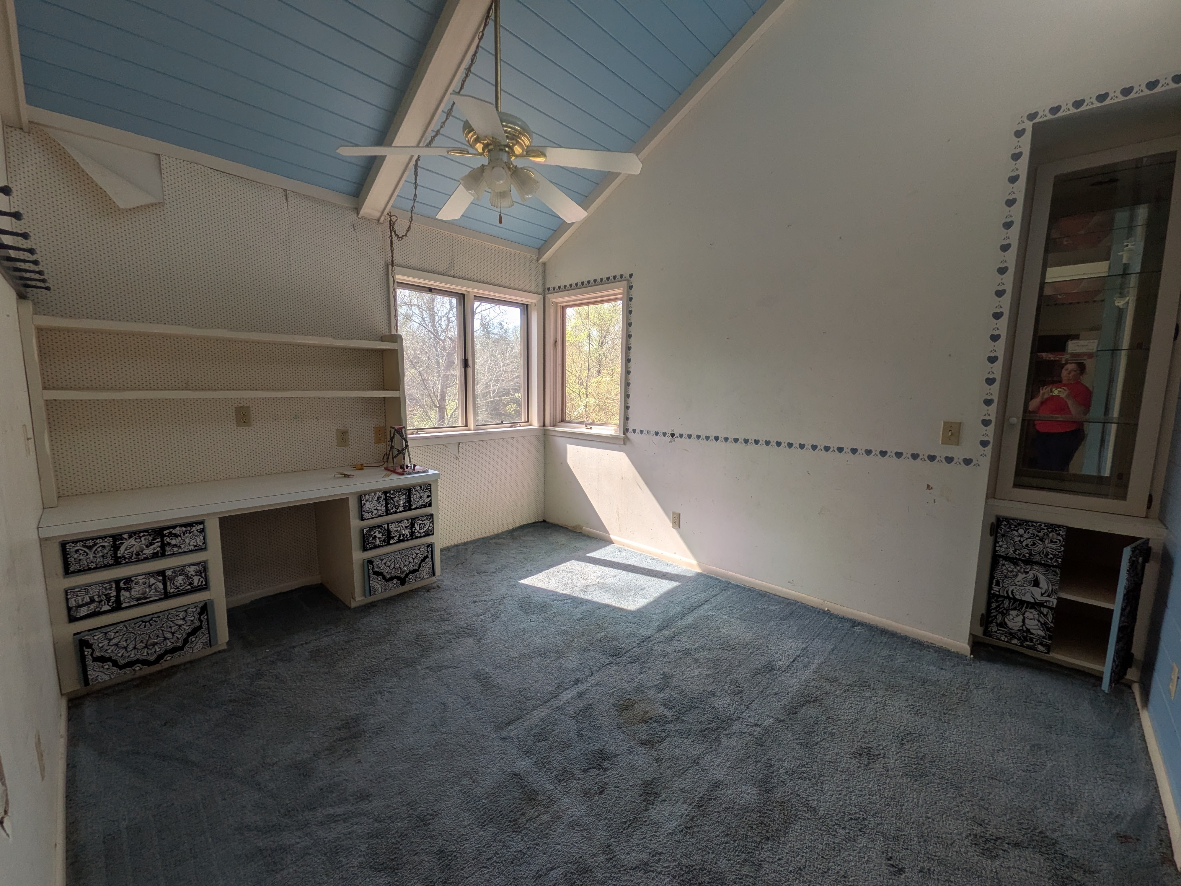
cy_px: 443
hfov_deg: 102.1
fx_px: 478
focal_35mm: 14
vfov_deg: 85.7
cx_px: 590
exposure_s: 1/273
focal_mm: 1.85
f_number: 2.2
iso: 50
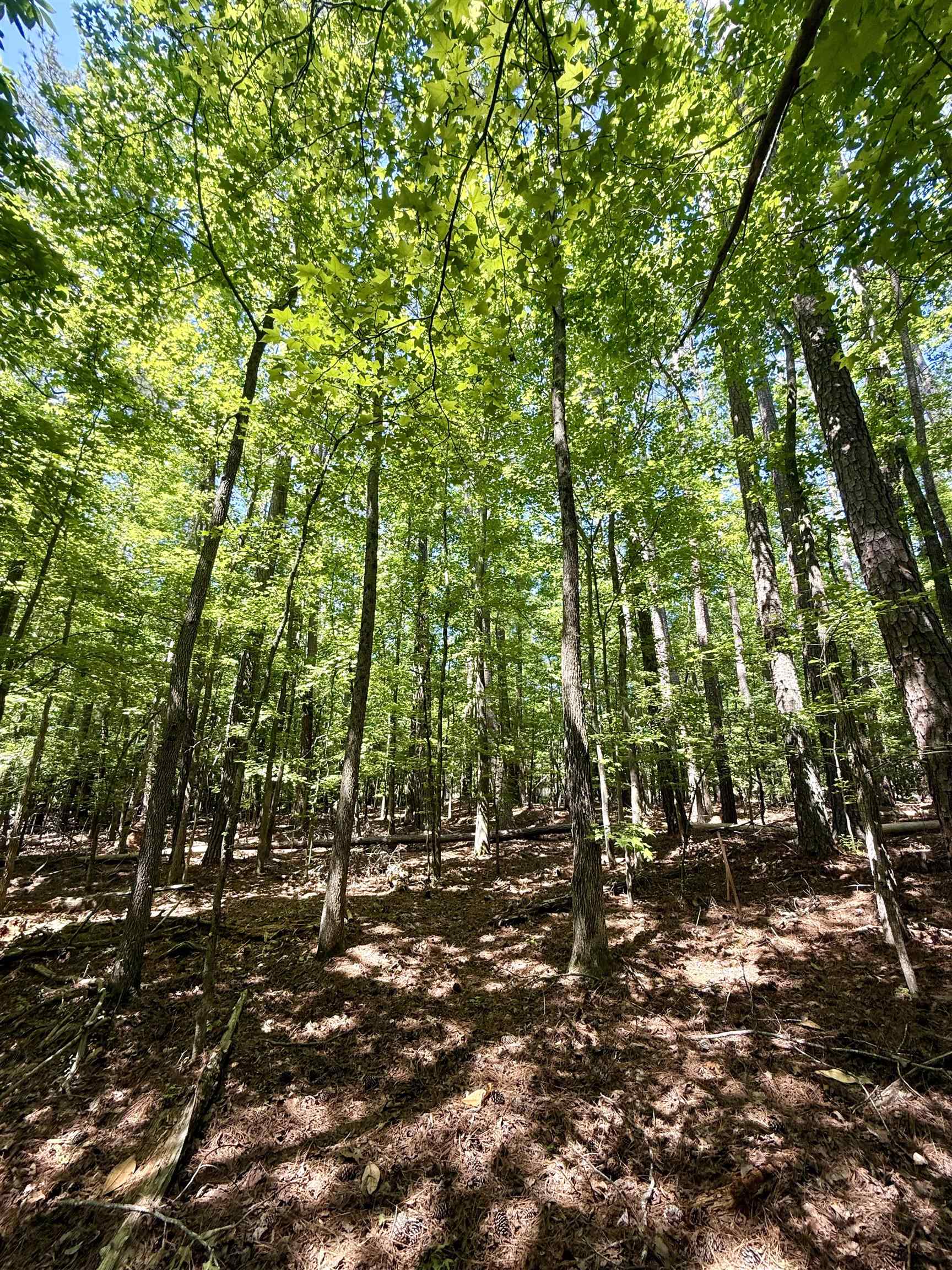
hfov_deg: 85.7
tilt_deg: +17.4
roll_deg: +0.3
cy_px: 635
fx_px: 513
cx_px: 476
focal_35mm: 14
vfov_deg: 102.1
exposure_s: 1/122
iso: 50
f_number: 2.2
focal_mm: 2.22
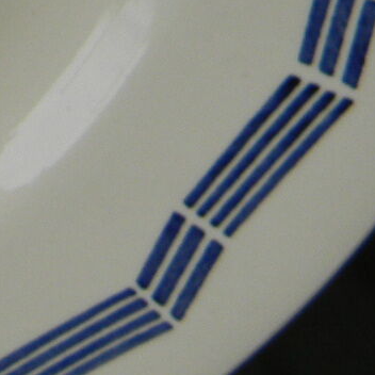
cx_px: -445
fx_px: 1765
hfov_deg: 10.8
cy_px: -249
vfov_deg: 11.4
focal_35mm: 144
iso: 80
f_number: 3.5
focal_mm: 5
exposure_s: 1/380
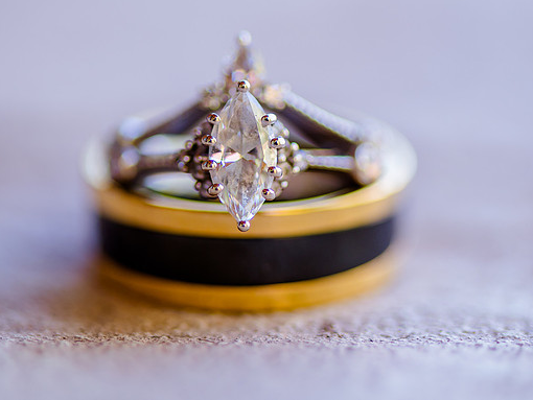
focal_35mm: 147
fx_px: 2264
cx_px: 244
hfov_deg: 13.4
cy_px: 189
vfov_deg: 10.1
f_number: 3.8
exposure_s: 1/200
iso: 500
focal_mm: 105
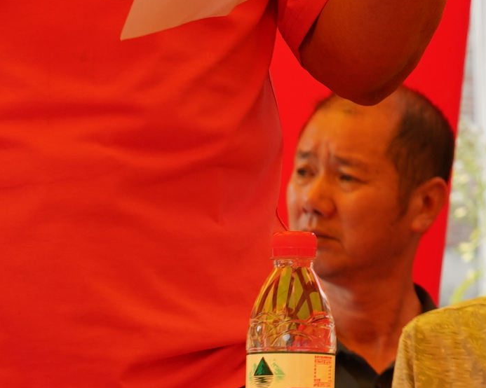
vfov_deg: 3.1
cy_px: -180
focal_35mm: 490
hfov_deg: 3.9
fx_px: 7046
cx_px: 1059
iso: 100
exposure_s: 1/100
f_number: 6.3
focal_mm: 70
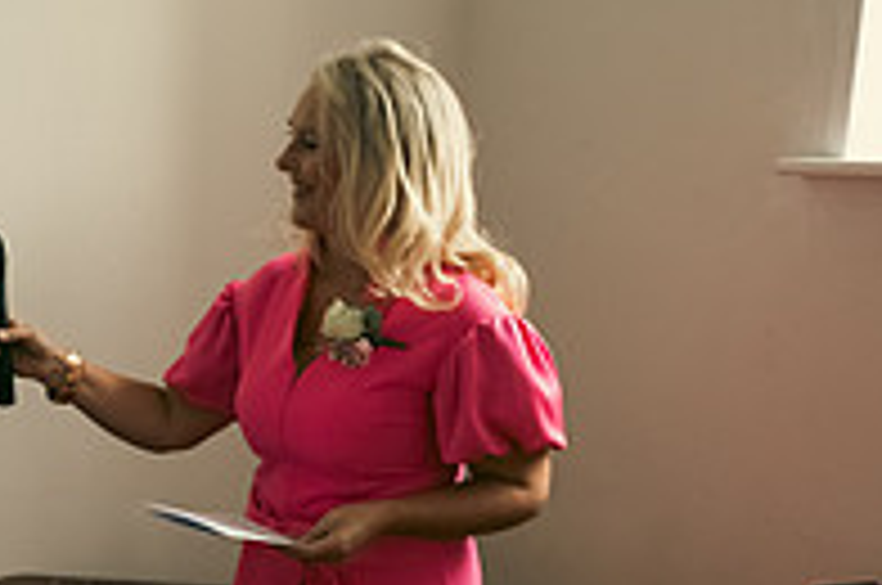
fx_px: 2030
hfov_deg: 22.4
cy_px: 506
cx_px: -198
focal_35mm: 83
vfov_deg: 16.2
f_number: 3.5
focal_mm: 28
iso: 800
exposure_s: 1/160
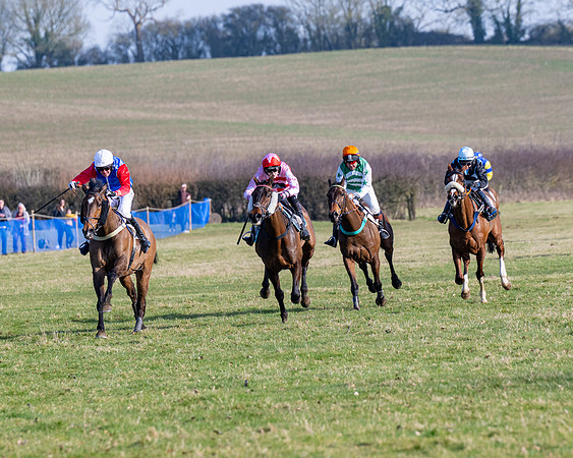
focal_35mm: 330
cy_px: 202
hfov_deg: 5.9
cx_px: 302
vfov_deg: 4.7
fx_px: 5600
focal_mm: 160
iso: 200
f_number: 4
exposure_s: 1/1600
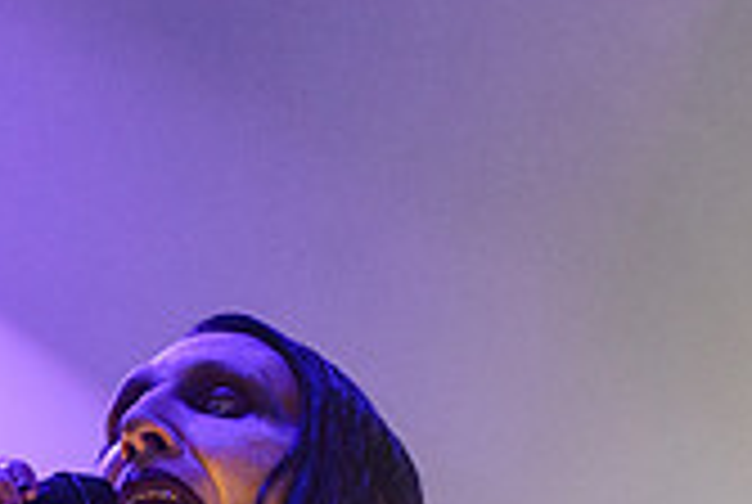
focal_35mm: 296
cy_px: 554
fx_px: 6194
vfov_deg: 4.7
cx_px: -131
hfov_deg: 6.9
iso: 1250
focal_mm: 70
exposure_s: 1/800
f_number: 4
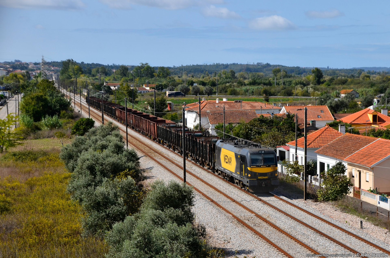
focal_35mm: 78
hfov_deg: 26.0
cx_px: 195
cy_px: 129
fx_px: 843
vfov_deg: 17.4
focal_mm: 52
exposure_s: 1/500
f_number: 8
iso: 100
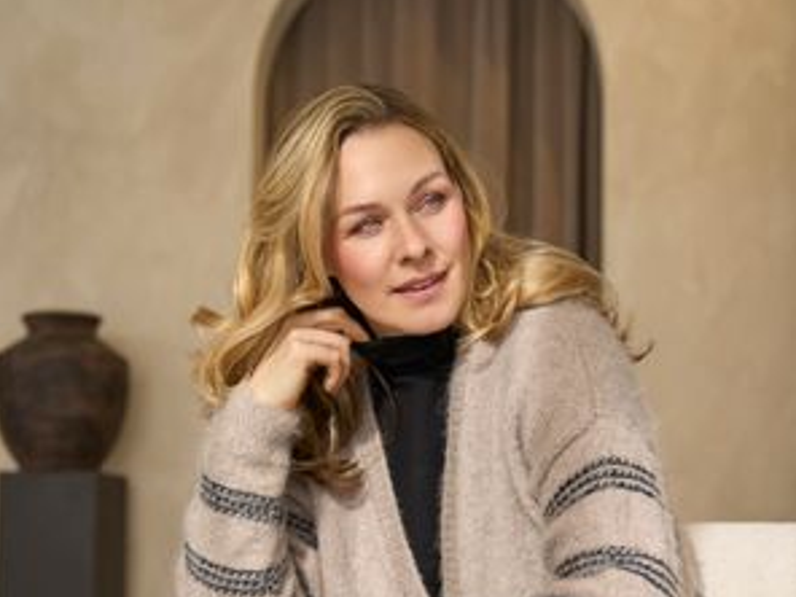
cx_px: 398
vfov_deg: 19.9
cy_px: 498
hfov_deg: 26.7
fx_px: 1679
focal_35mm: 73
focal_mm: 50
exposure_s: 1/320
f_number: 2.8
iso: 100
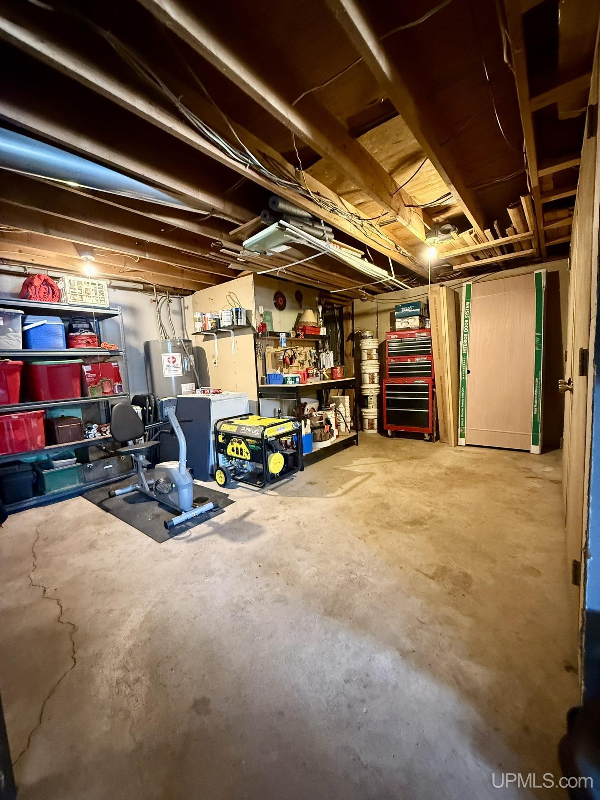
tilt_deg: -5.3
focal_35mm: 14
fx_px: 324
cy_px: 400
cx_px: 300
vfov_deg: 102.1
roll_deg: +2.8
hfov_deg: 85.7
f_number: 2.2
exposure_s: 1/40
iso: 1000
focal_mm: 2.22
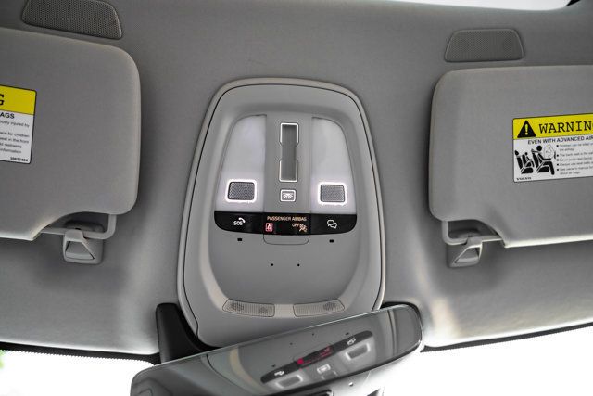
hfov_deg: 73.7
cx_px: 296
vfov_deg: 53.2
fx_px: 395
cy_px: 198
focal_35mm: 24
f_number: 2.8
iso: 640
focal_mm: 24
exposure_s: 1/200
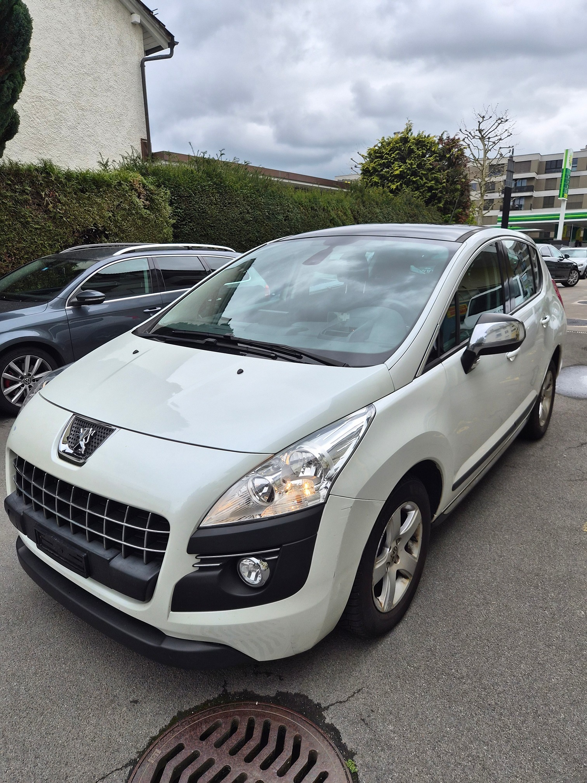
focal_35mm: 23
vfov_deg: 73.9
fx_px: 520
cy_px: 392
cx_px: 294
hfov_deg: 58.9
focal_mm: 5.4
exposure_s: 1/2320
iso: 80
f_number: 1.8
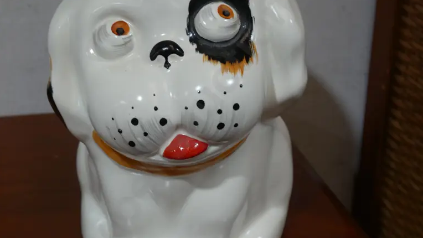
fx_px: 819
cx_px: 211
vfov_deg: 16.5
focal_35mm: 73
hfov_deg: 29.0
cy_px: 99
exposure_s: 1/60
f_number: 5.3
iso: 500
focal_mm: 25
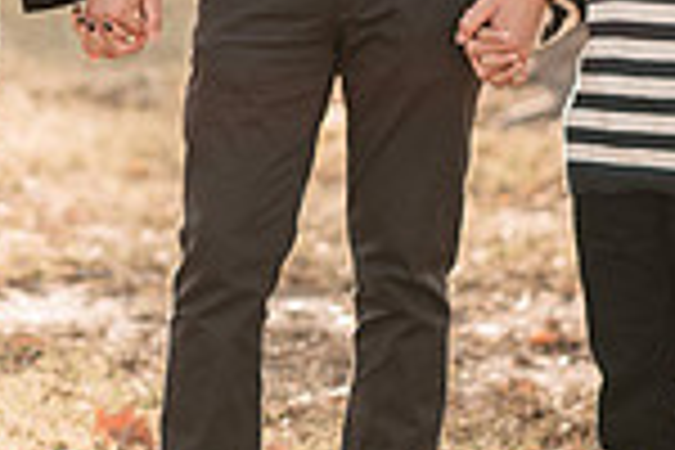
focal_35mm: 328
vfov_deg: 4.2
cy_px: -52
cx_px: 86
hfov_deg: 6.3
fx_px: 6150
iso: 125
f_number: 1.8
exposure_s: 1/500
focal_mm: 85
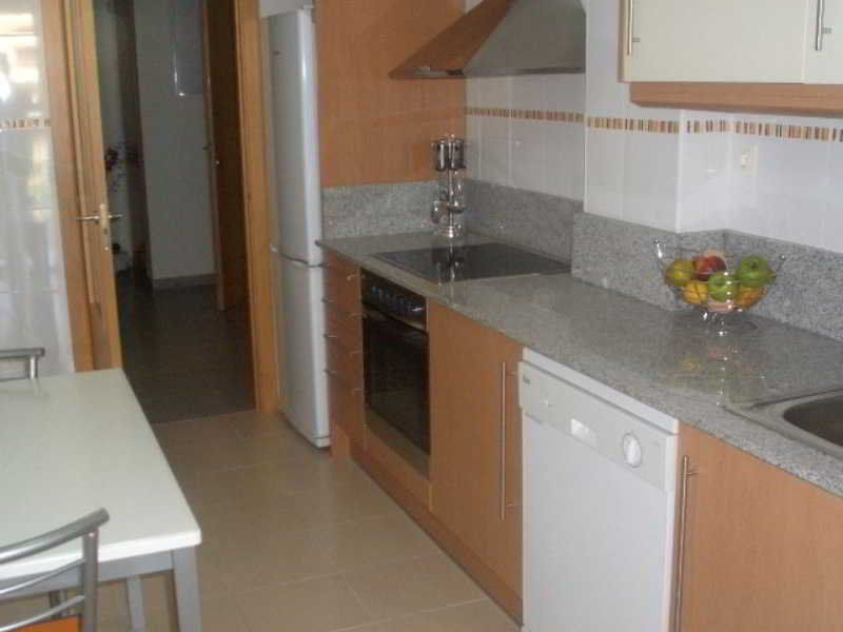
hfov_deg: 43.9
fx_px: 1047
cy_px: 316
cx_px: 422
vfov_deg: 33.6
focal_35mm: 43
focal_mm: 5.7
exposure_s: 1/40
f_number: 4.3
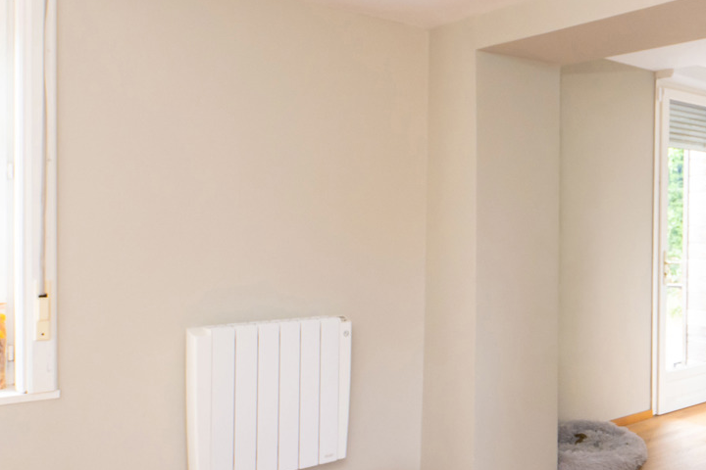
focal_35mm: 37
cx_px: 627
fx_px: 726
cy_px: 245
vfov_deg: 35.9
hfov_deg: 47.1
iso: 500
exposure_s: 1/60
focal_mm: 8
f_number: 4
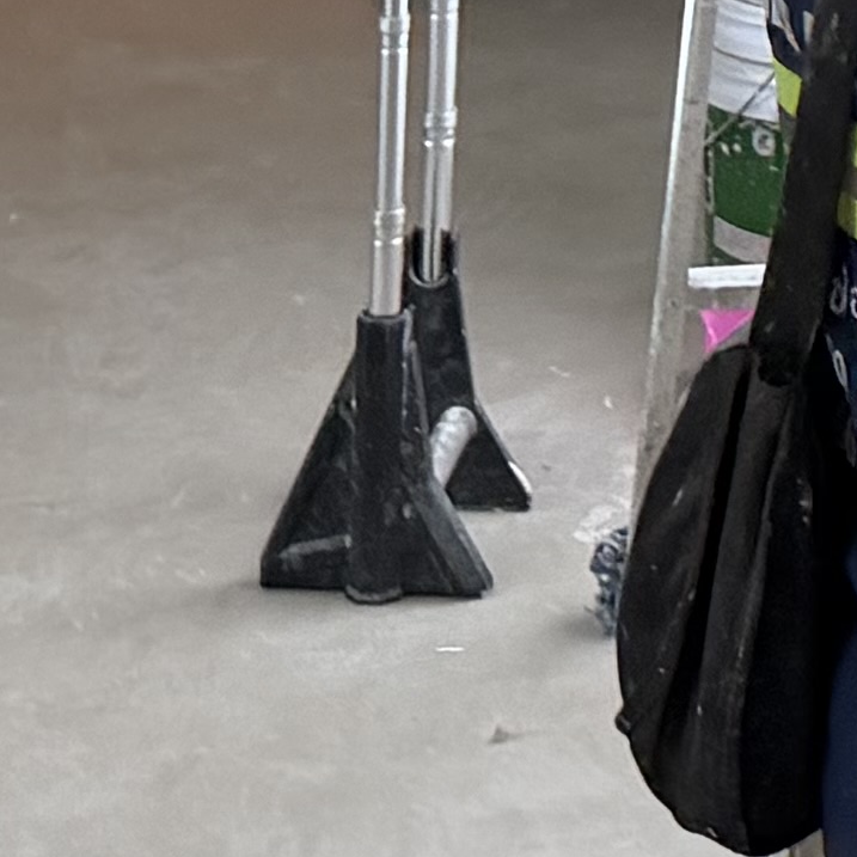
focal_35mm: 169
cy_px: -1371
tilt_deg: -1.6
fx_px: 4734
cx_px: 1300
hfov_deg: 10.0
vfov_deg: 9.1
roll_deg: -2.2
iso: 250
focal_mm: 6.76
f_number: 1.78
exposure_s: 1/50
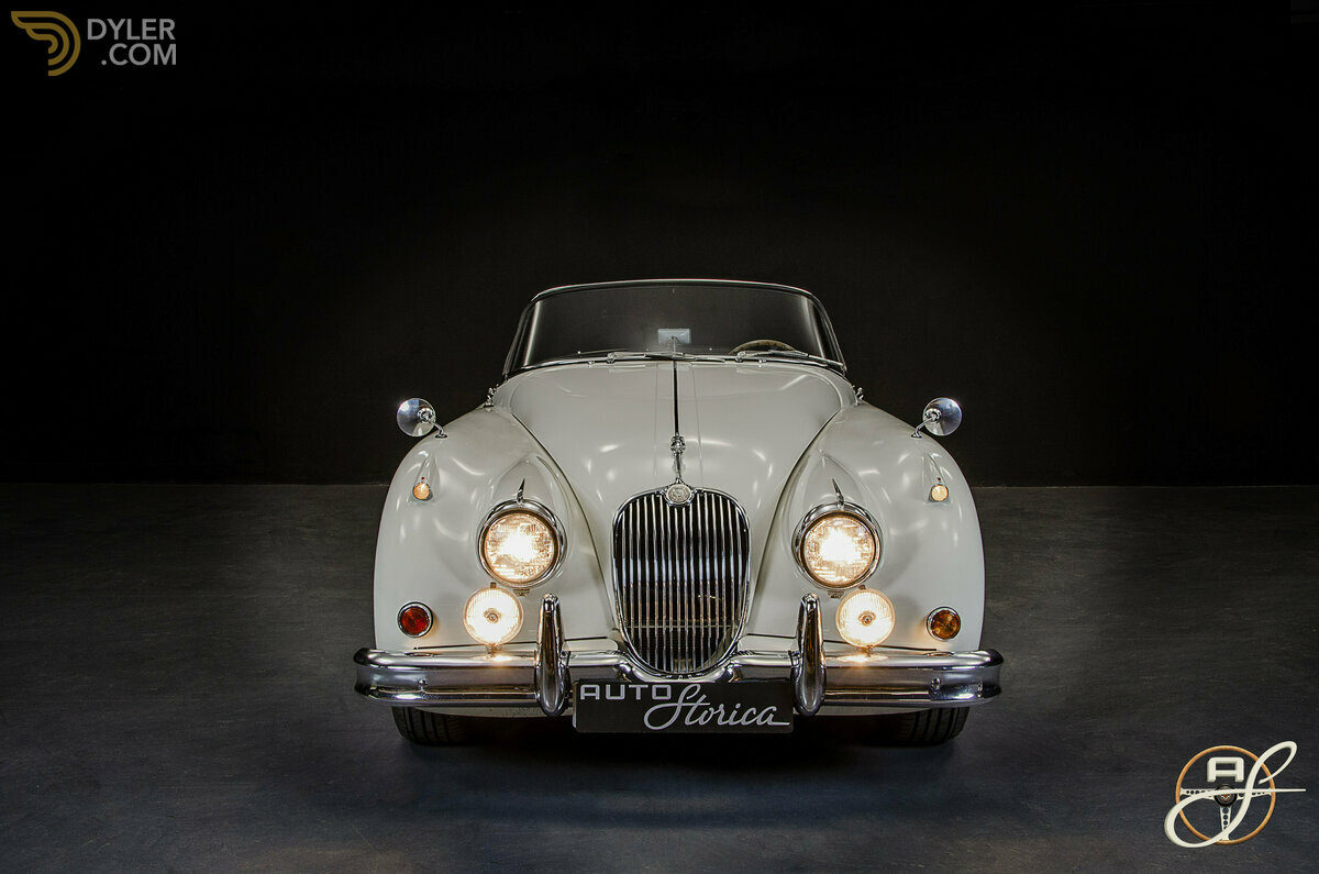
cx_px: 660
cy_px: 437
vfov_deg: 34.1
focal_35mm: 39
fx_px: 1426
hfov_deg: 49.6
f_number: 13
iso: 200
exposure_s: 1/5
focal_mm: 26
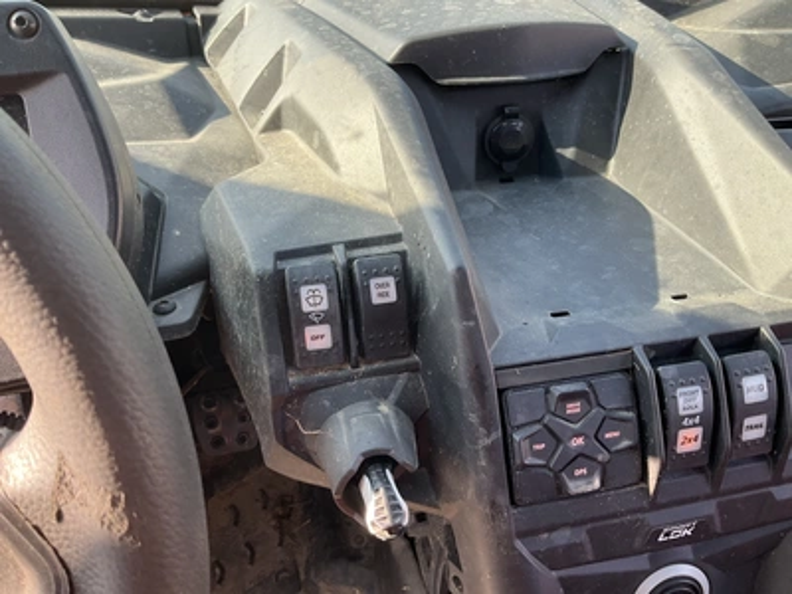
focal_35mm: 29
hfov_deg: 61.7
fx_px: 664
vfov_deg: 48.2
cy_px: 297
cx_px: 396
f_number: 1.8
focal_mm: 3
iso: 25
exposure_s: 1/122
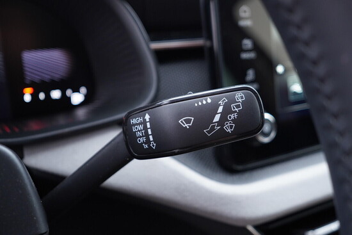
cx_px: 176
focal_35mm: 36
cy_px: 118
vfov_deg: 36.9
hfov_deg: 53.1
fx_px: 352
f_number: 2.8
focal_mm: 24
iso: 400
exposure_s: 1/40
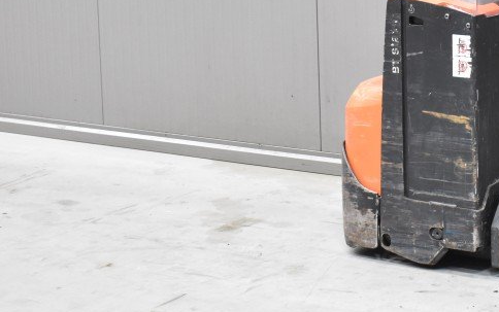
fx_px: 1391
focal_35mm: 102
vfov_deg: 12.7
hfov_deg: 19.4
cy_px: 20
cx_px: 569
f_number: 5
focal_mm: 27
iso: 1600
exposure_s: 1/25
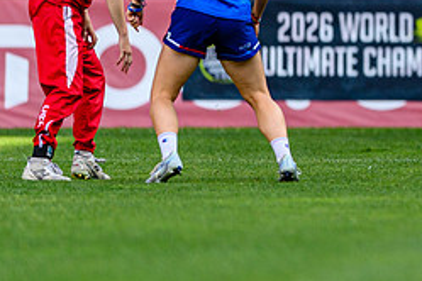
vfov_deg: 1.0
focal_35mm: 1433
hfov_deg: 1.4
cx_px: 741
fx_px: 16797
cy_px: -49
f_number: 3.2
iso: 220
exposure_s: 1/1250
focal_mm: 400
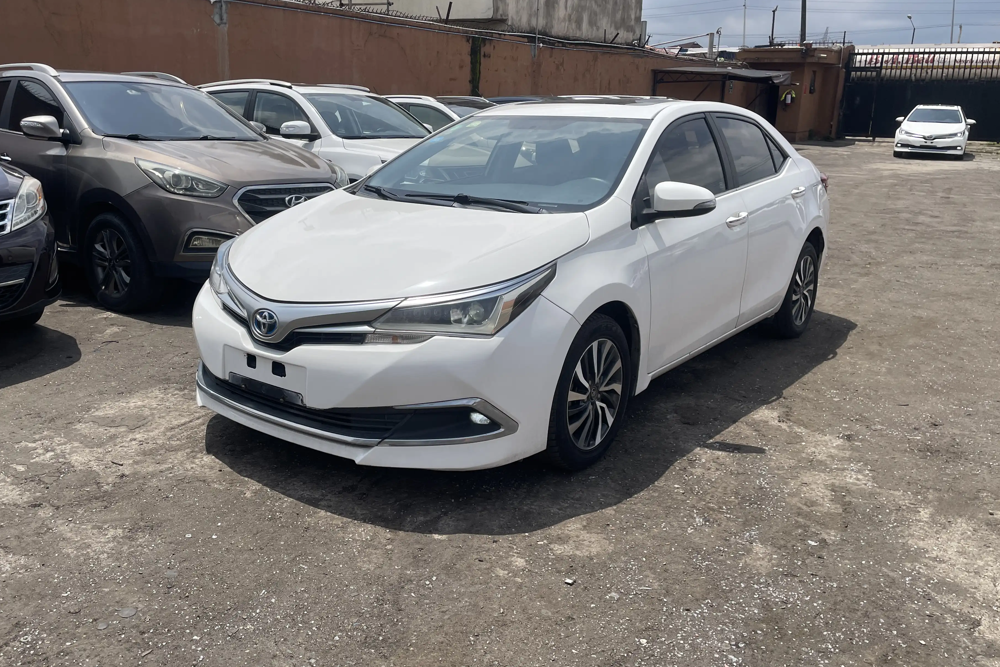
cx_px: 450
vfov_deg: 43.6
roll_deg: +0.1
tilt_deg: -13.3
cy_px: 318
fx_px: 833
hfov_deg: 61.8
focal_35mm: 30
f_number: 1.6
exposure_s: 1/5556
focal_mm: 4.2
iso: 32
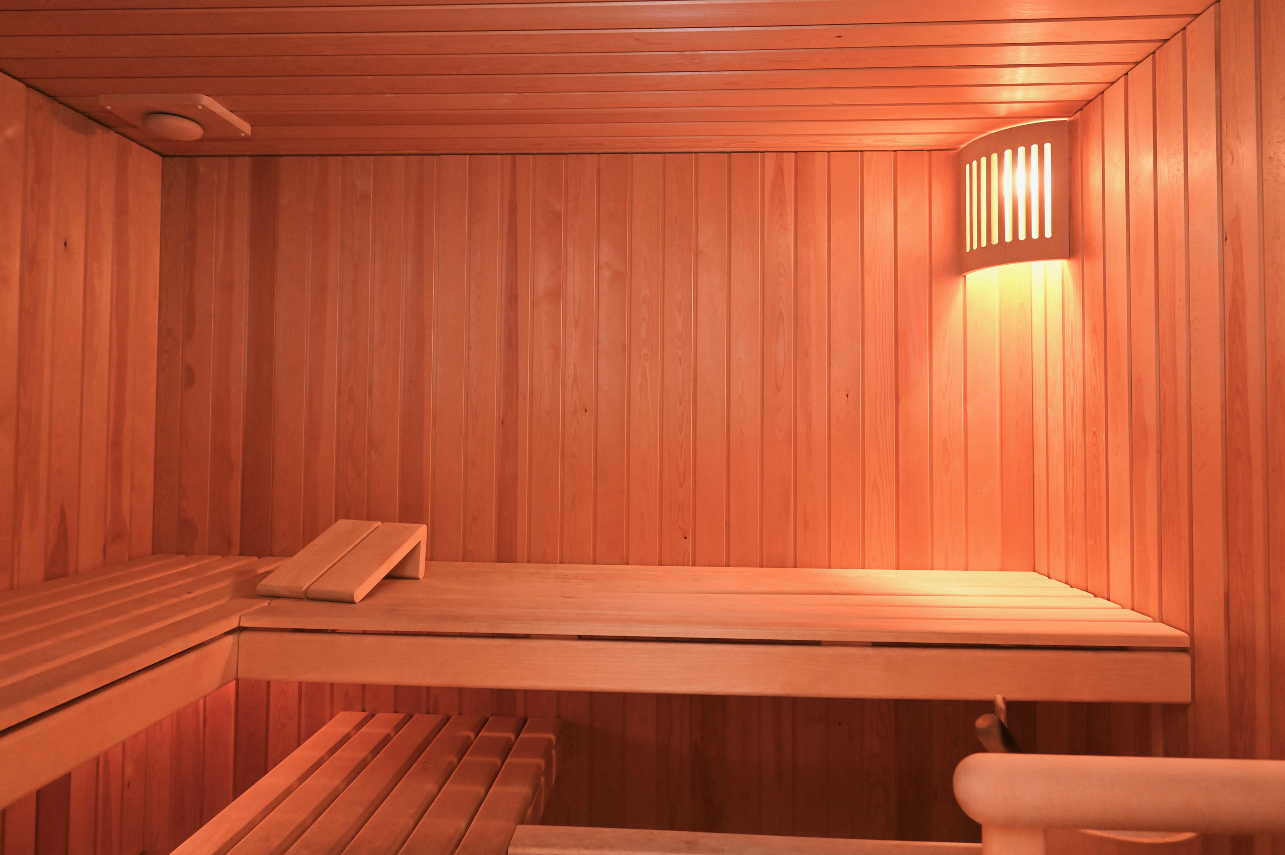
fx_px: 696
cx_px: 642
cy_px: 428
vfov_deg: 63.1
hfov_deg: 85.5
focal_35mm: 20
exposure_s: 1/60
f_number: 4
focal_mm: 19.5
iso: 4000
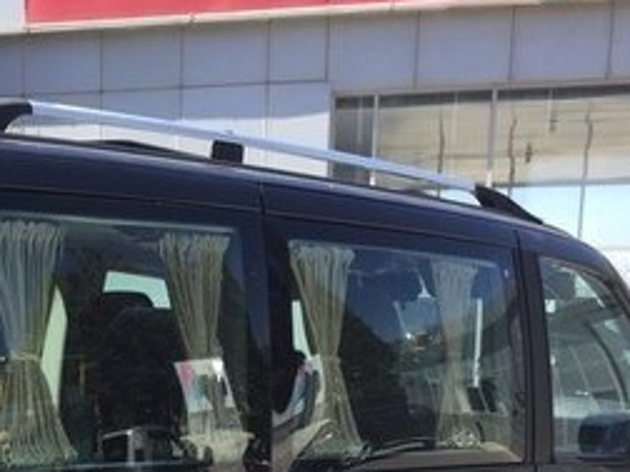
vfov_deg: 18.1
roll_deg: +0.7
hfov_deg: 24.7
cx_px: 30
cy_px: 608
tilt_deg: -11.2
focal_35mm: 76
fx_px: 1383
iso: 32
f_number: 2.2
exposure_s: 1/608
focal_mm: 4.15
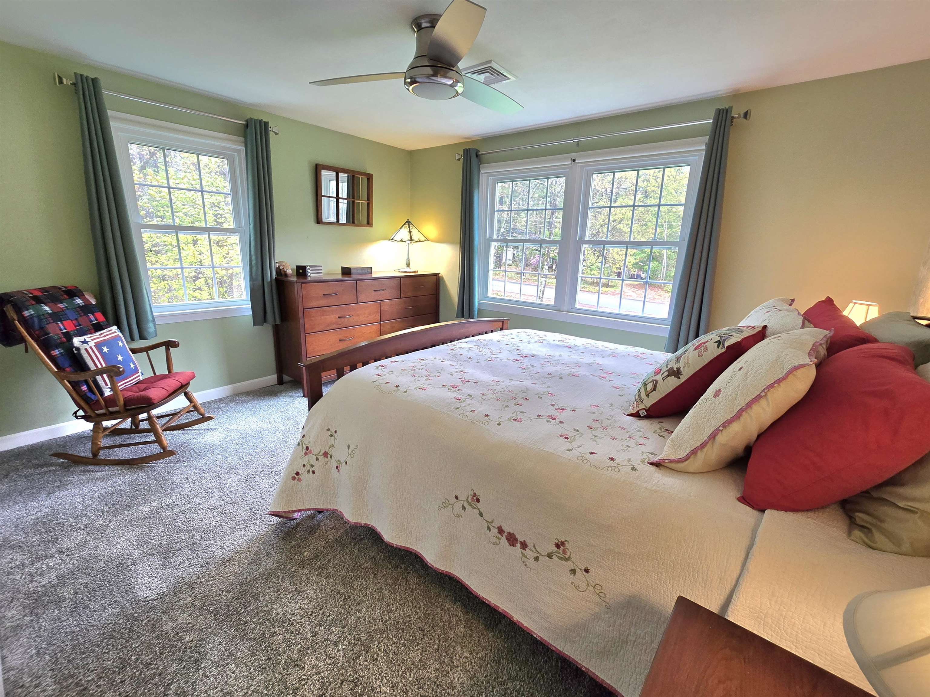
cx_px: 465
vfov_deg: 89.9
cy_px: 348
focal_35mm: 13
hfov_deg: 106.2
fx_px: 349
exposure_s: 1/60.2
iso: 125
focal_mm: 2.2
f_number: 2.2
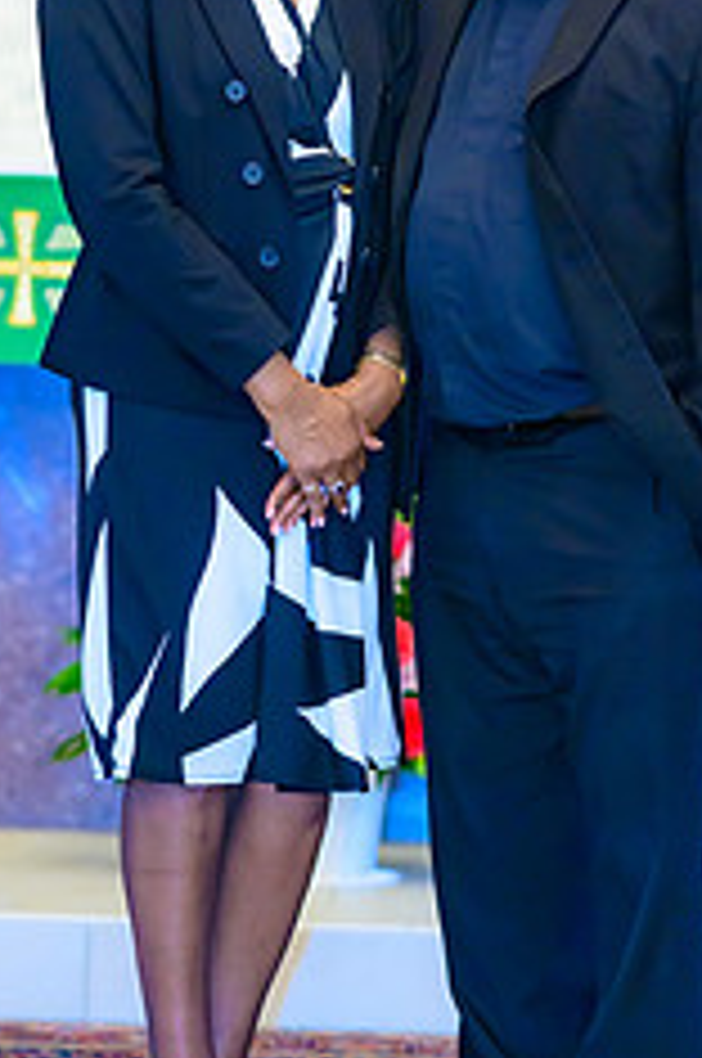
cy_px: 302
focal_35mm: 301
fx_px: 8830
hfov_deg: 4.6
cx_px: 495
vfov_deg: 6.8
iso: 500
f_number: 2
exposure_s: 1/80
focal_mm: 105
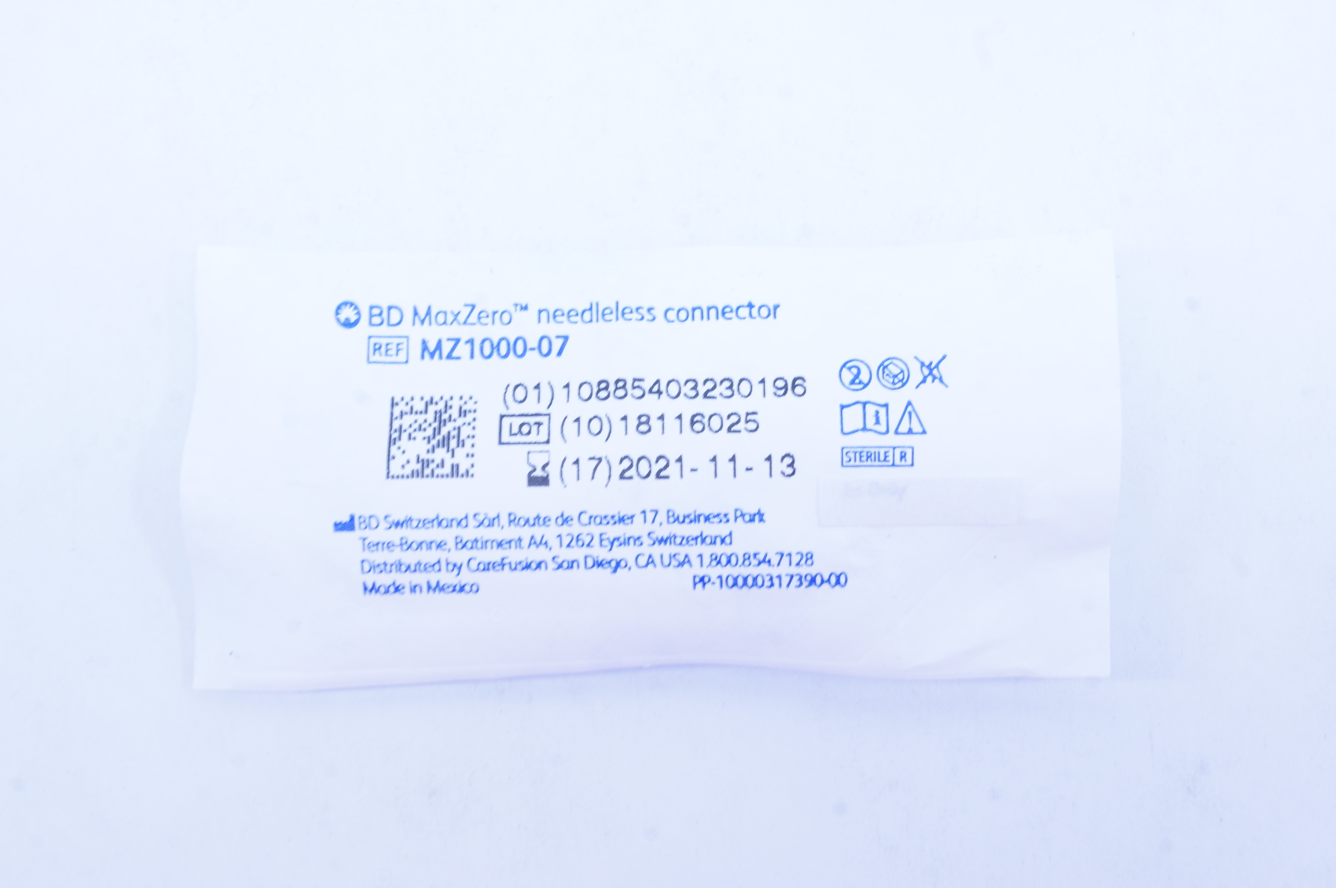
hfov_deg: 27.0
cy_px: 444
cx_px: 668
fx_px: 2780
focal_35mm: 75
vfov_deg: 18.1
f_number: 14
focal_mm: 50
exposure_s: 1/10
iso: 400
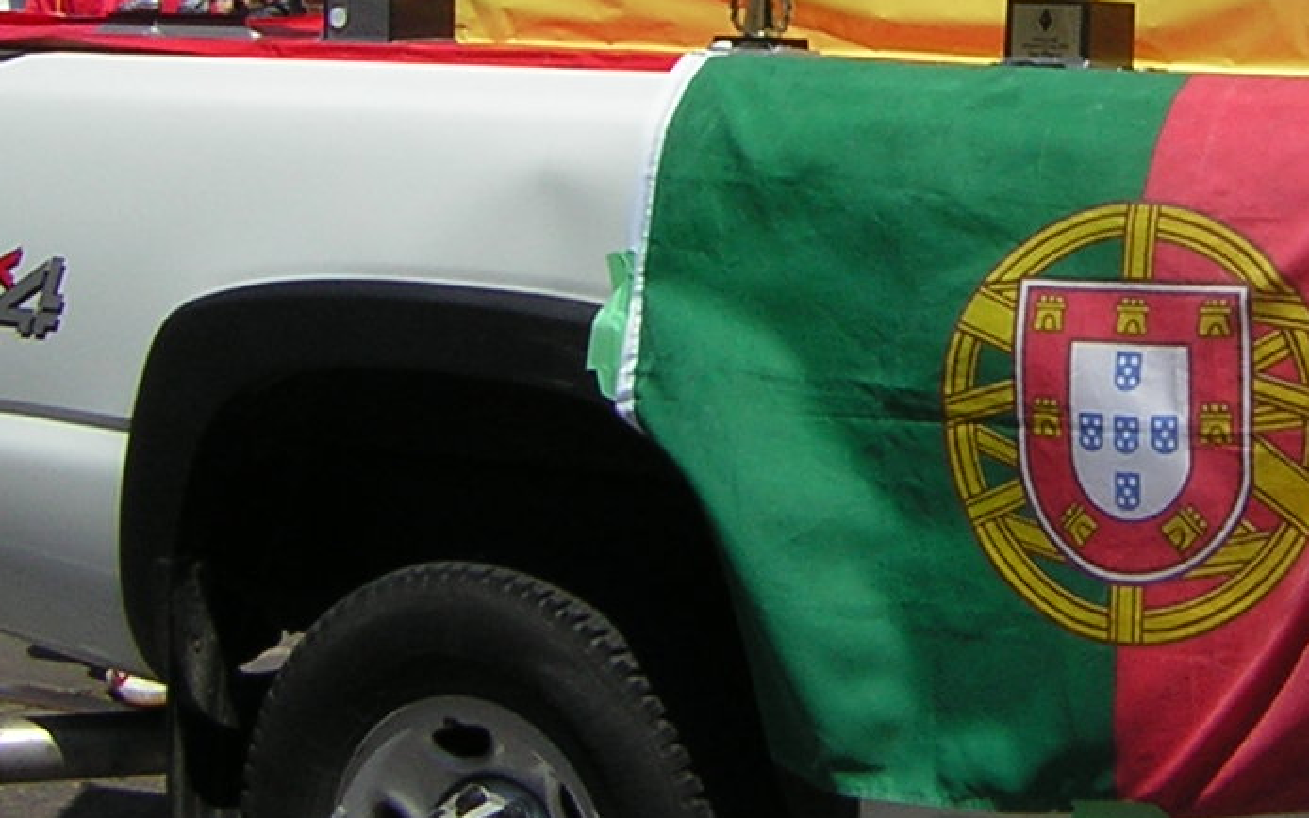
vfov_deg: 14.6
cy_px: -2
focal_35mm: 88
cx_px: 1268
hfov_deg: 22.7
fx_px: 3140
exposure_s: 1/603
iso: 50
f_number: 5.2
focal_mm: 4.7
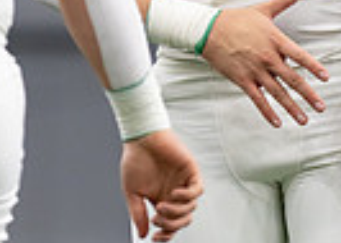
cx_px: 245
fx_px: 7738
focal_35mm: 799
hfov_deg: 2.5
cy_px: -295
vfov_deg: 1.8
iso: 640
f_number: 1.8
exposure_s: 1/1000
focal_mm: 135
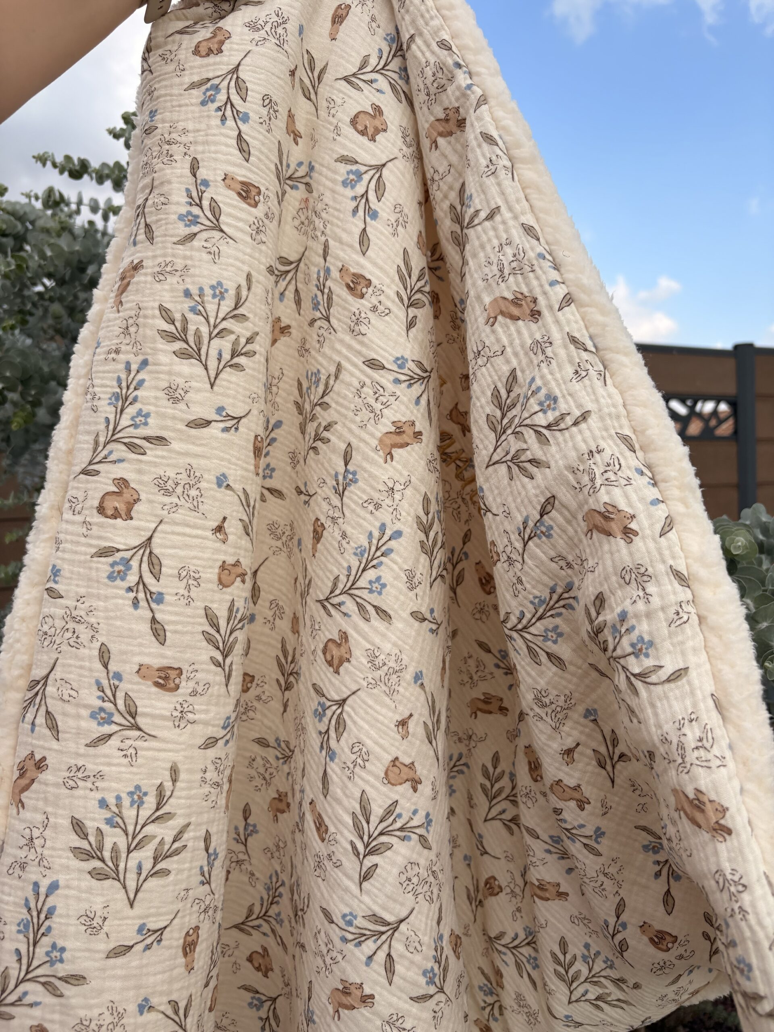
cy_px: 516
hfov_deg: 53.1
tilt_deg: -0.8
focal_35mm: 26
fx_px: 775
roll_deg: +1.5
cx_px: 387
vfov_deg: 67.3
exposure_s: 1/2208
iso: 50
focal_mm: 5.96
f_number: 1.6
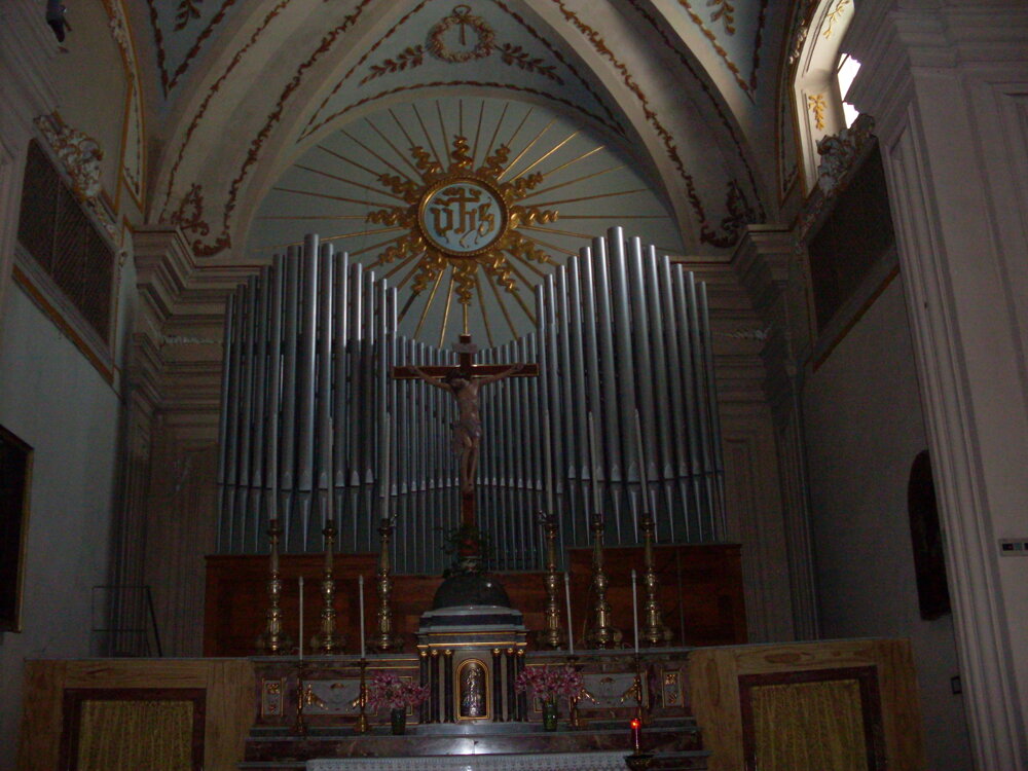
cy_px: 386
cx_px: 514
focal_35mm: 38
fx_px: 1128
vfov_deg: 37.7
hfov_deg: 49.0
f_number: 2.8
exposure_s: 1/45
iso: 240
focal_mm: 6.3
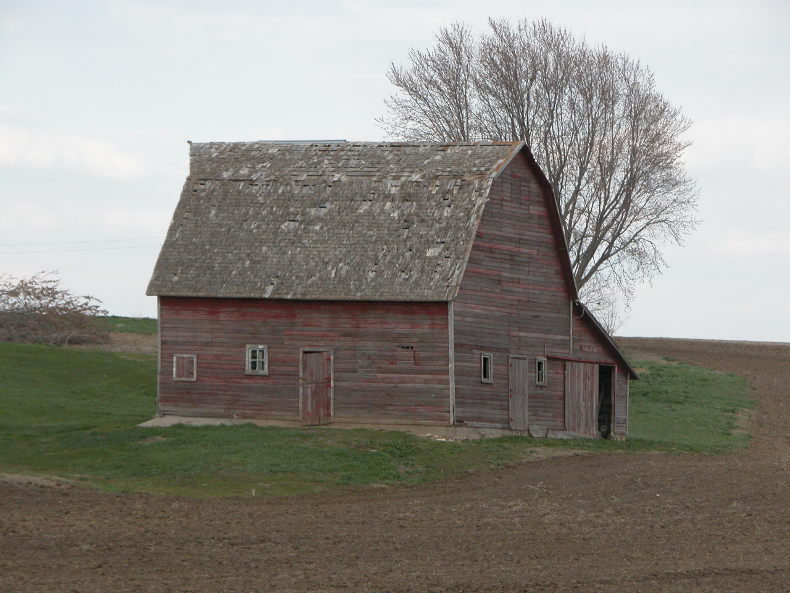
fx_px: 3674
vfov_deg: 9.2
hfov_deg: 12.3
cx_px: 395
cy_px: 296
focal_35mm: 161
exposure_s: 1/299
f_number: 5.6
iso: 200
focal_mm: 41.1
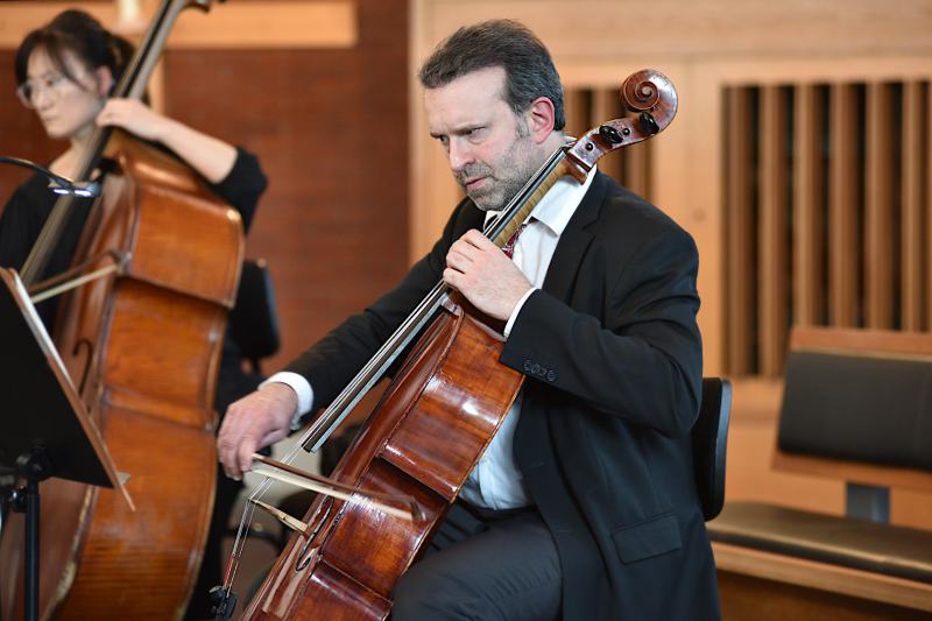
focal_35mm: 125
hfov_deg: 16.4
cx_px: 466
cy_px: 310
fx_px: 3235
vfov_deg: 11.0
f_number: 3.2
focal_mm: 125
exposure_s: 1/50
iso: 1600
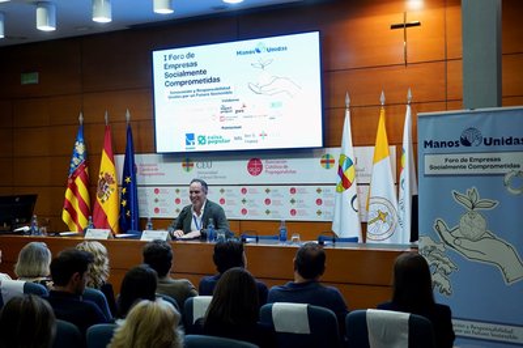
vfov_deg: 31.1
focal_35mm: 43
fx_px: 624
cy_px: 174
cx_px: 262
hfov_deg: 45.5
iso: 3200
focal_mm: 43
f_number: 4.5
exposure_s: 1/160
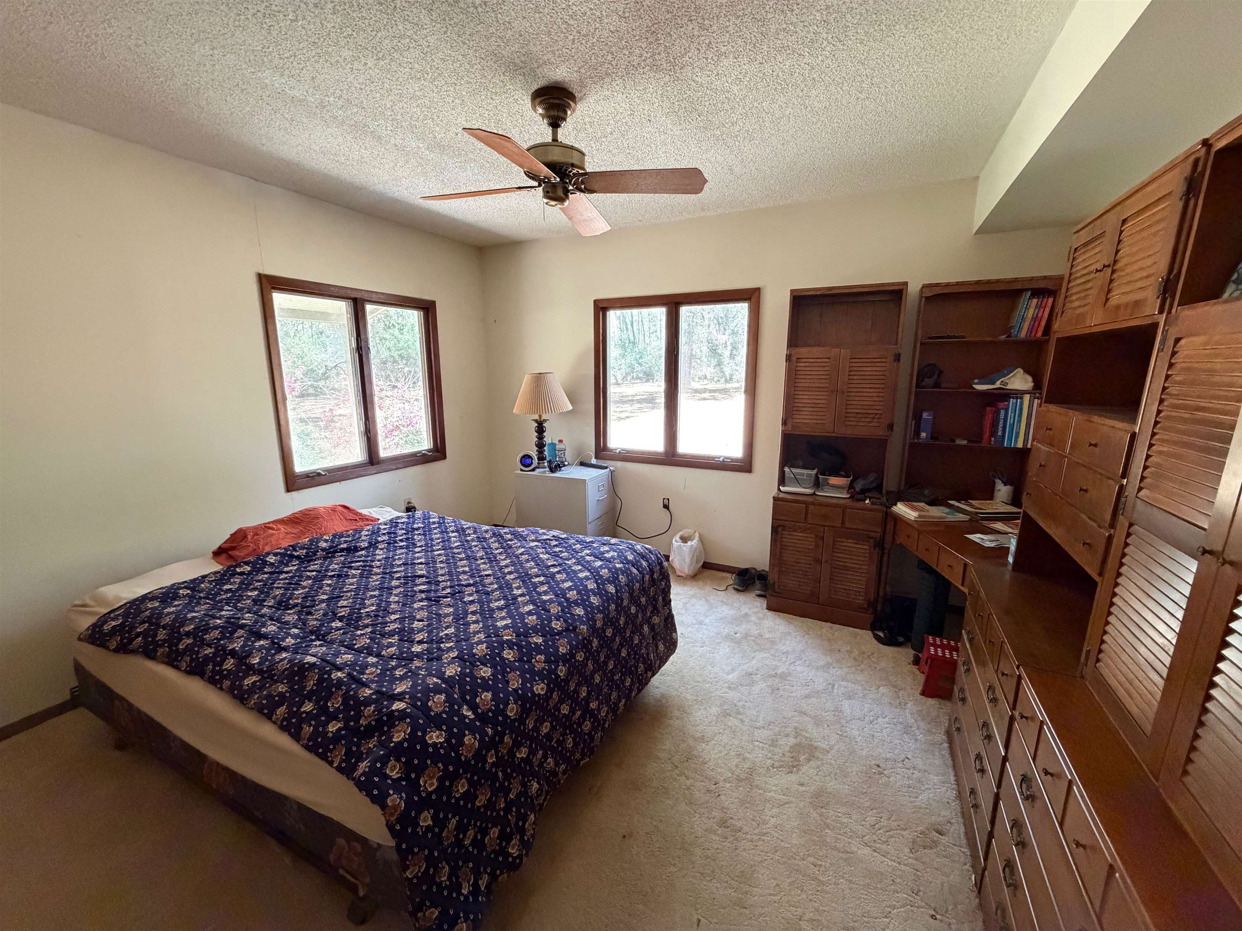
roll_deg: +0.0
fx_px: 502
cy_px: 466
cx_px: 621
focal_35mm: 14
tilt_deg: -11.7
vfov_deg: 85.7
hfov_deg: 102.1
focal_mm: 2.22
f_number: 2.2
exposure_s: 1/60
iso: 640
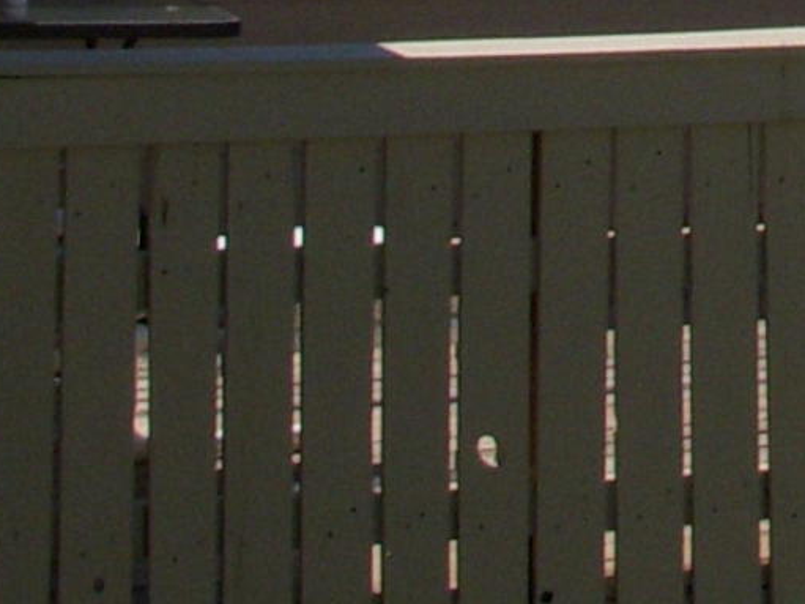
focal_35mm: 223
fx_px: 5185
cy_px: -877
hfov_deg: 8.3
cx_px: 1786
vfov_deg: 6.3
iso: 100
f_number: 6.6
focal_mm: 6.3
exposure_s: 1/500
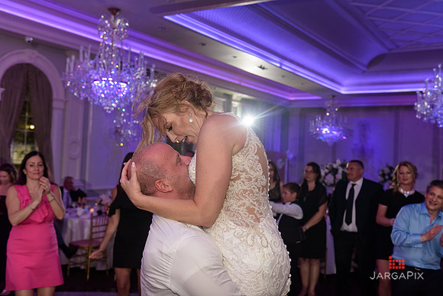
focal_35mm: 44
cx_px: 222
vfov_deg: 30.5
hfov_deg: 44.5
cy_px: 148
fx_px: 542
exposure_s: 1/125
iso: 1600
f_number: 3.2
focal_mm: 44
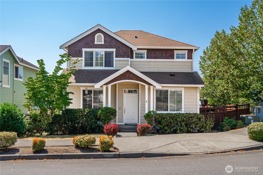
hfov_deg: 73.7
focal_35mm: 24
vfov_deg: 53.2
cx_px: 132
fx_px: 175
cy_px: 88
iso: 80
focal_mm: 24
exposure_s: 1/160
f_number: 7.1
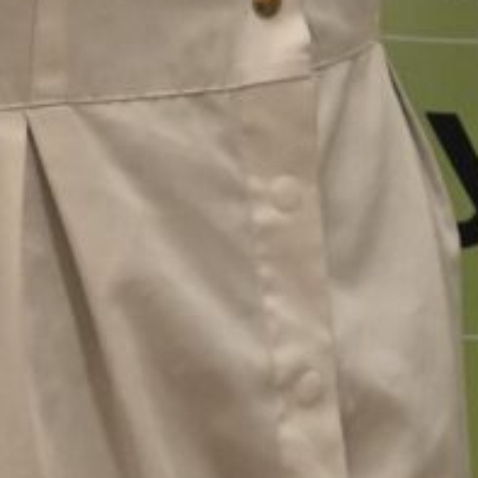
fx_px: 3874
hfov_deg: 6.8
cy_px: -698
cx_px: 1019
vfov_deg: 6.7
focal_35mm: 248
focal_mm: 30
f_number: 5.6
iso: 1000
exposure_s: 1/80
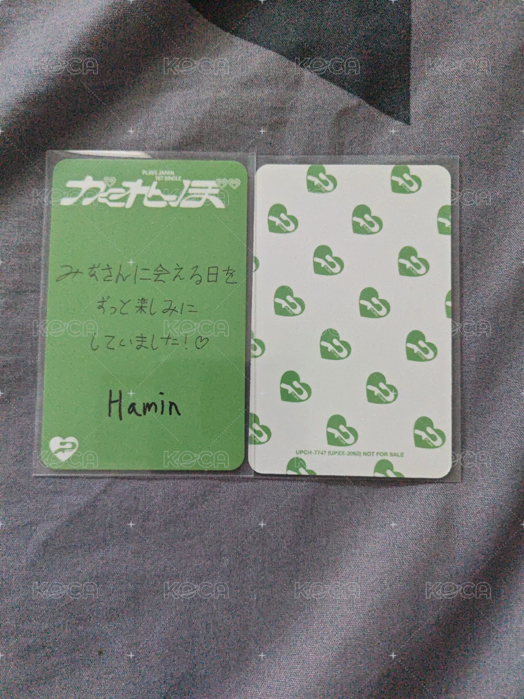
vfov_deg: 73.9
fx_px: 464
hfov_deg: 58.9
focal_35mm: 23
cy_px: 350
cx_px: 262
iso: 2000
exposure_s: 1/250
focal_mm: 5.43
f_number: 1.8
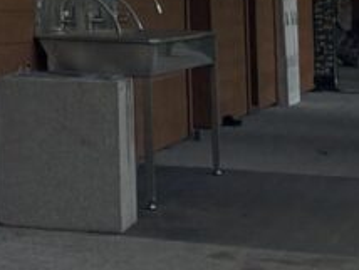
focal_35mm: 194
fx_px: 2014
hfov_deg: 9.0
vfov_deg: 7.4
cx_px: -572
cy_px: -280
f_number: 1.6
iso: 50
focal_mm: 5.96
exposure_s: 1/597
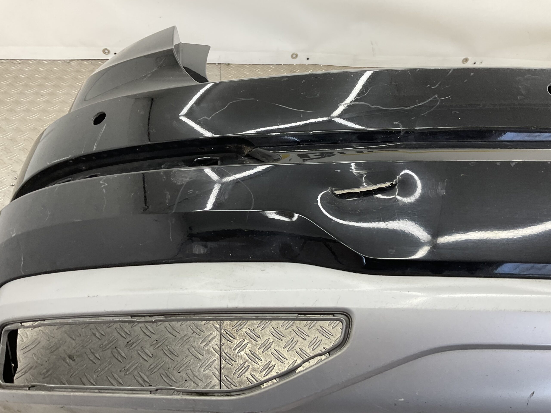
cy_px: 206
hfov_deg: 61.7
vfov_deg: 48.2
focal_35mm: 29
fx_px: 462
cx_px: 276
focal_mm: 3
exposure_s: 1/100
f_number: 1.8
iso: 40
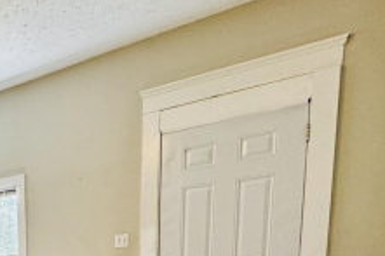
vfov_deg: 25.4
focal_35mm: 44
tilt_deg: -10.4
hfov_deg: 34.4
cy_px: 348
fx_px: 470
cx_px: -91
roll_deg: +4.1
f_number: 2.2
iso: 160
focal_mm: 2.22
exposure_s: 1/120
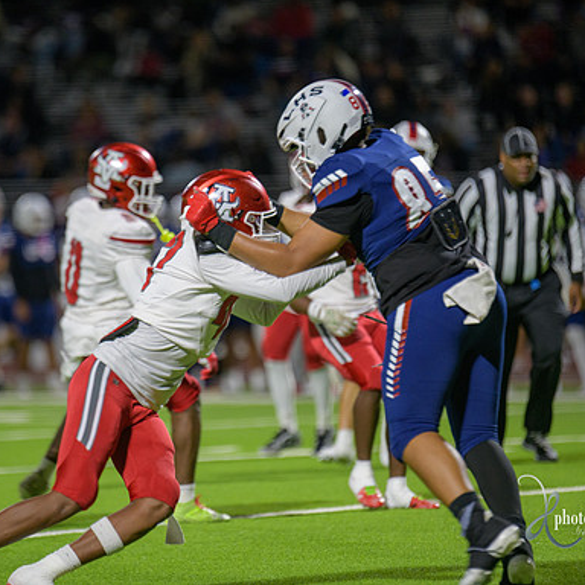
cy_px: 292
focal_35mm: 385
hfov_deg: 4.6
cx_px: 239
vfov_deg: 4.6
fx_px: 7361
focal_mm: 300
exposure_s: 1/250
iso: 1250
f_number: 2.8
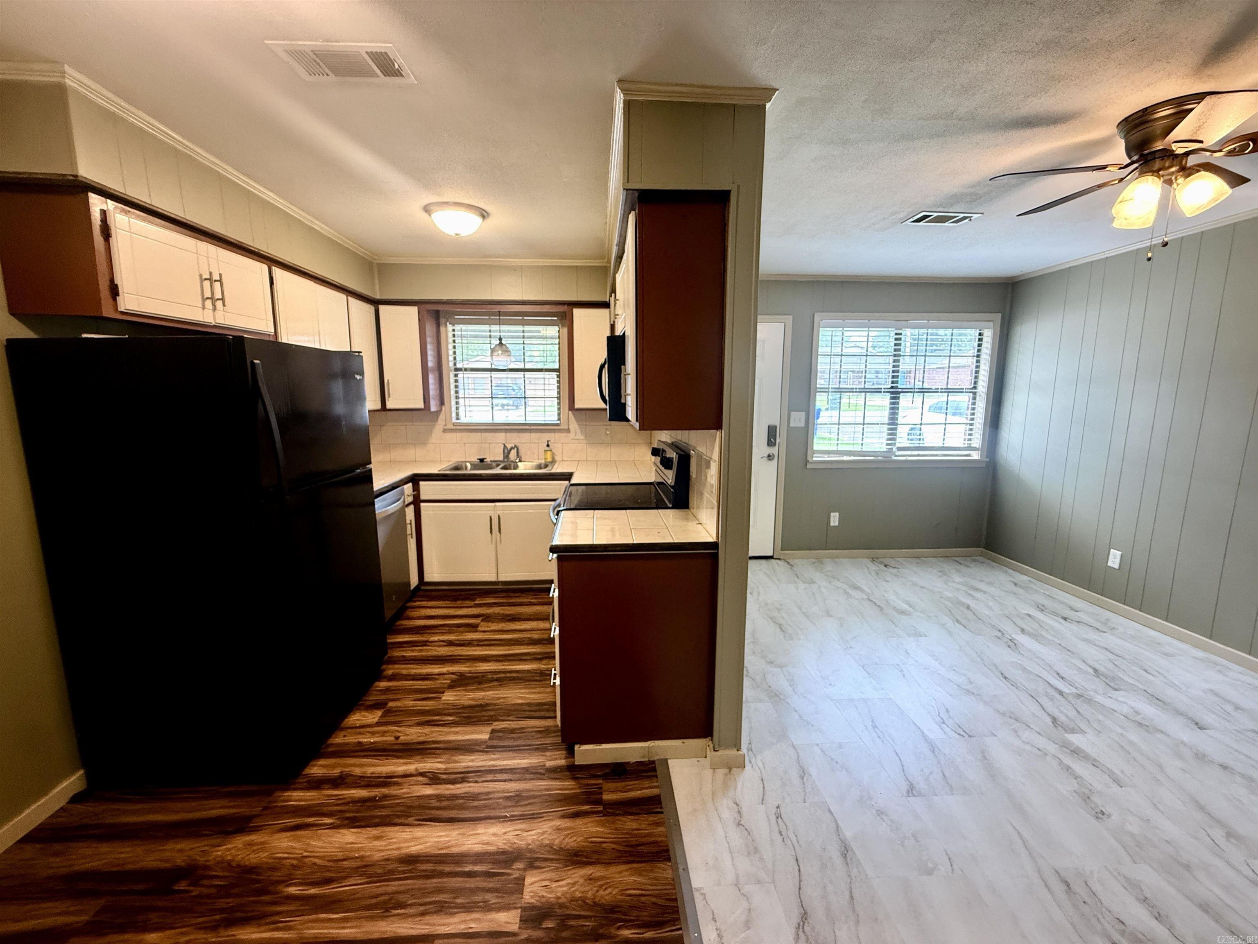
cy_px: 472
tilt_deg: -8.0
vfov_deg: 85.7
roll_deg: +0.1
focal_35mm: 14
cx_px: 629
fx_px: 509
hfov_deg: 102.1
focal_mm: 2.22
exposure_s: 1/60
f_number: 2.2
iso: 320
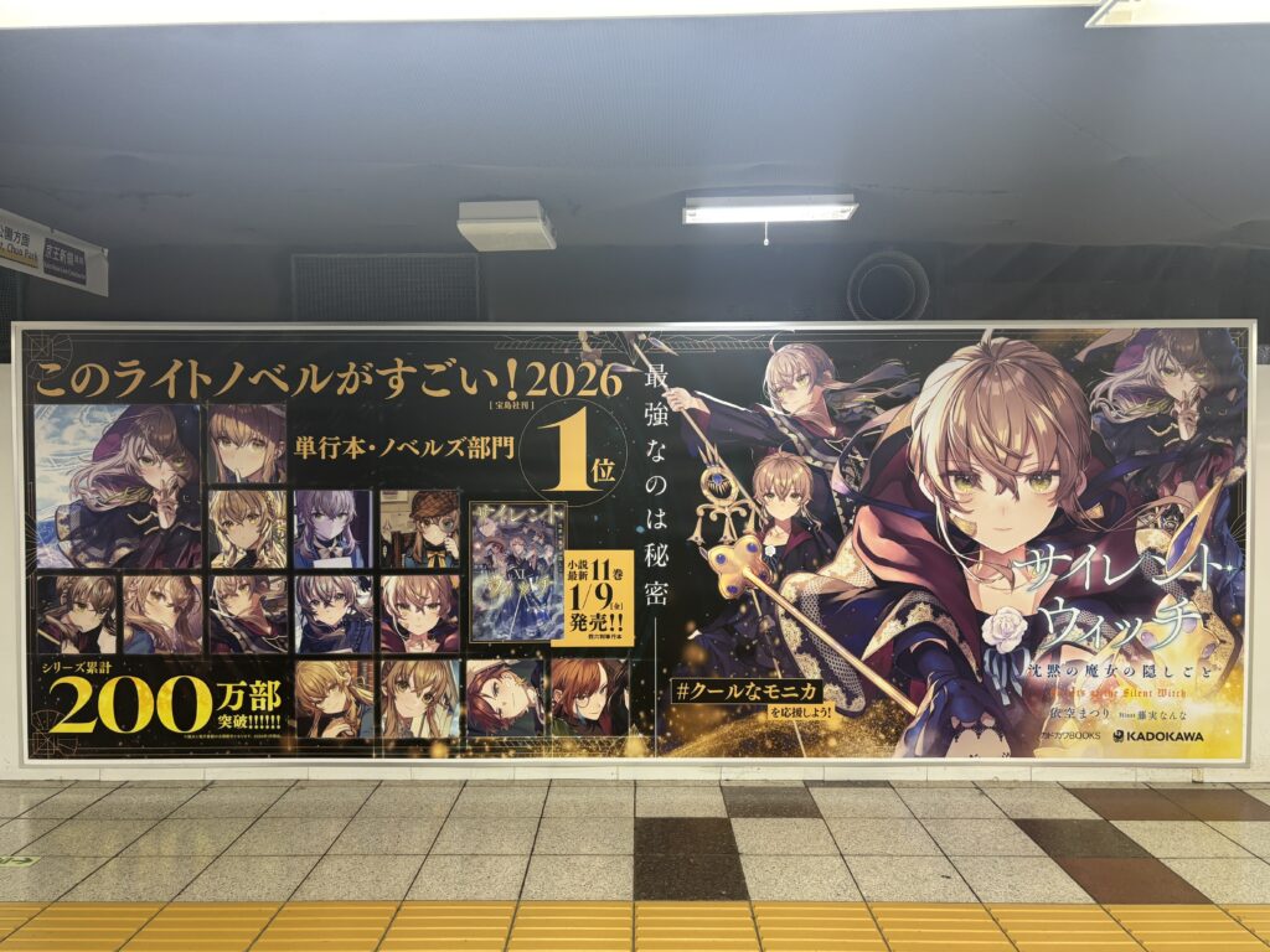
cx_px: 635
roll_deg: -0.7
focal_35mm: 26
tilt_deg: -1.8
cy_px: 476
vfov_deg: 53.1
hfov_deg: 67.3
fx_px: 954
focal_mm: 5.96
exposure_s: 1/50
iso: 125
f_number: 1.6
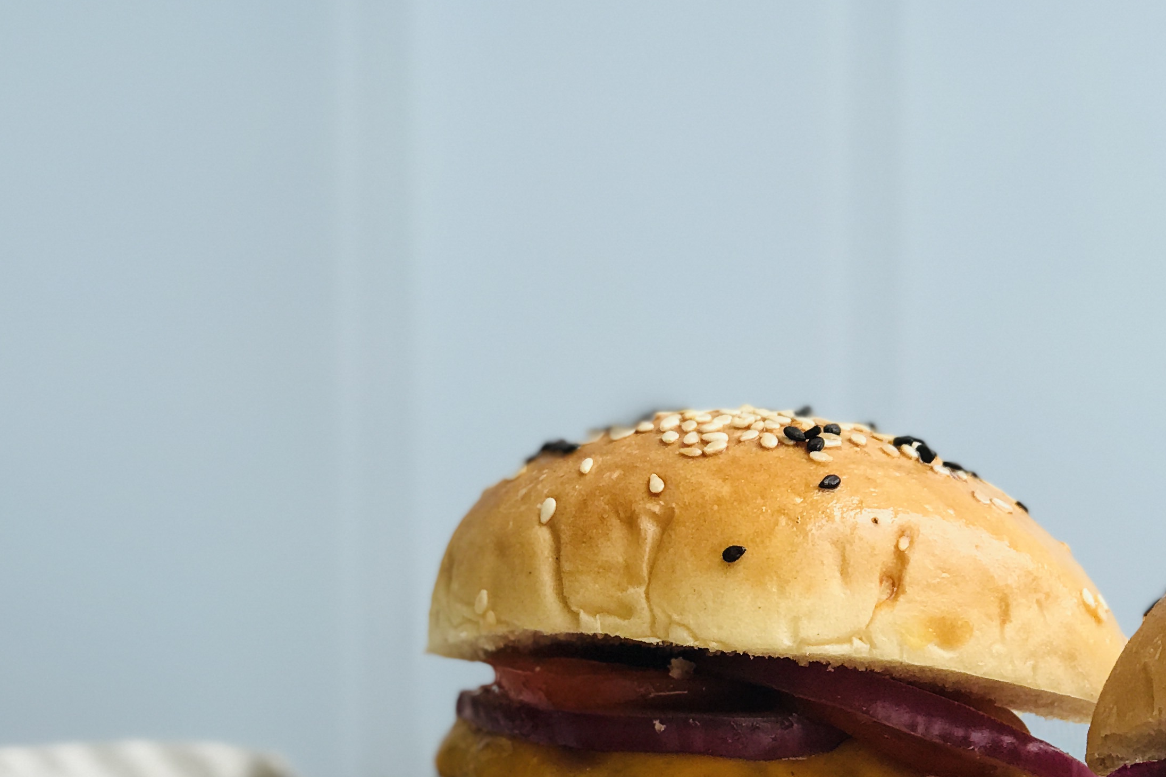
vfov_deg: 12.5
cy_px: 673
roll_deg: +1.7
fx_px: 3530
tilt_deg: -7.2
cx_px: 588
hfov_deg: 18.8
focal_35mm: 109
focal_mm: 6.6
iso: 20
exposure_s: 1/60
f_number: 2.8
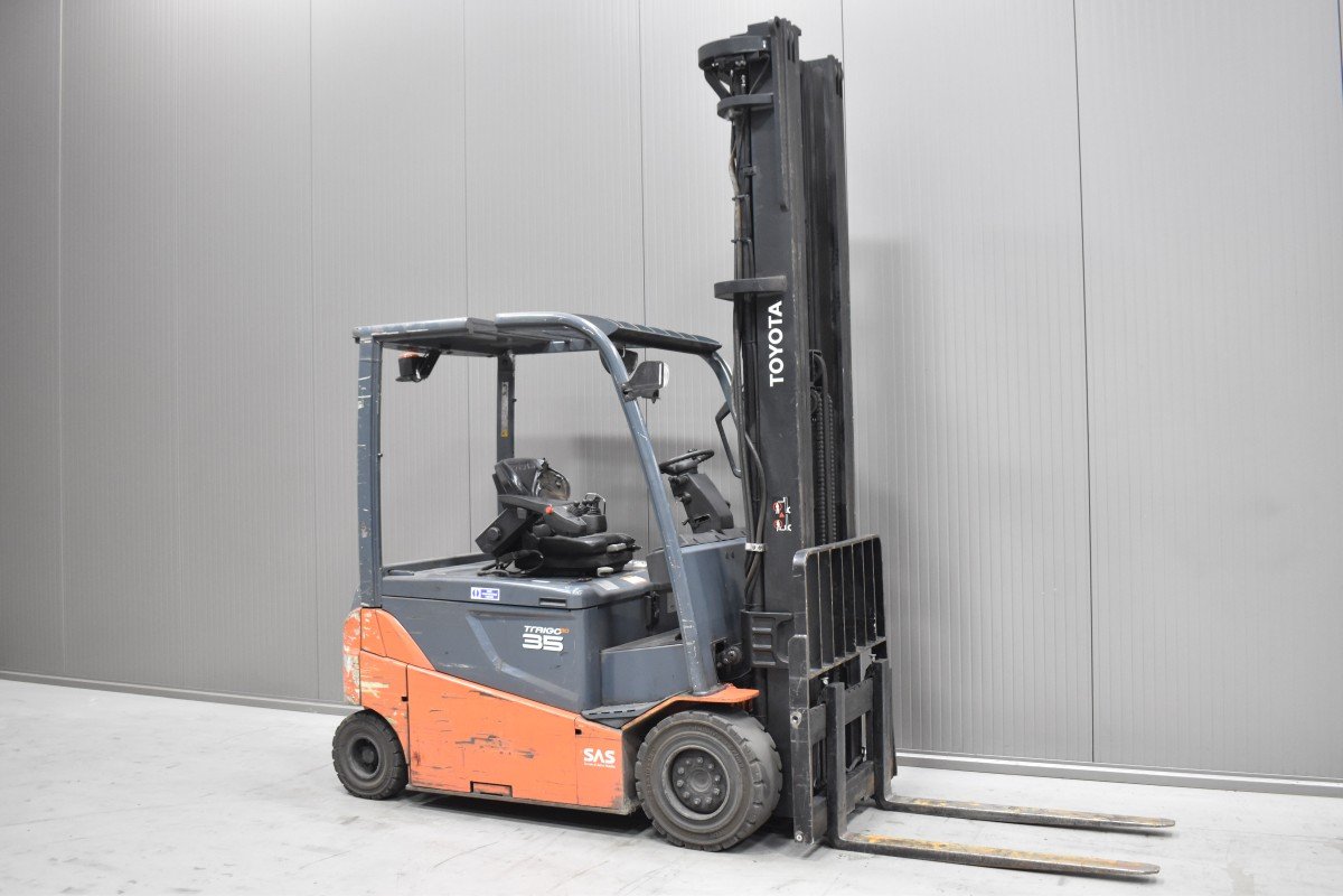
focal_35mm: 33
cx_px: 672
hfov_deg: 57.2
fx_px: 1231
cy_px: 448
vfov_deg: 40.0
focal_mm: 22
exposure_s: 1/30
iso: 1600
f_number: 4.5
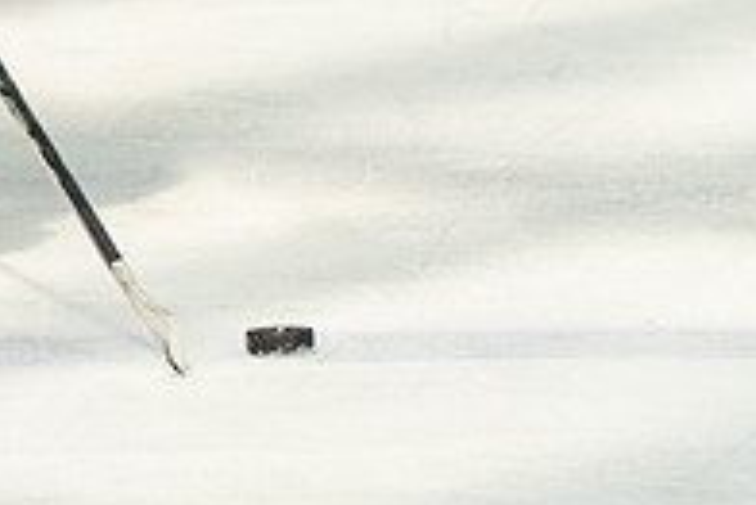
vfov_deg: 1.4
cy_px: 150
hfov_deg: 2.1
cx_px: -660
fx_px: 20279
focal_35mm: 965
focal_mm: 150
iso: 800
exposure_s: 1/1600
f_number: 3.5
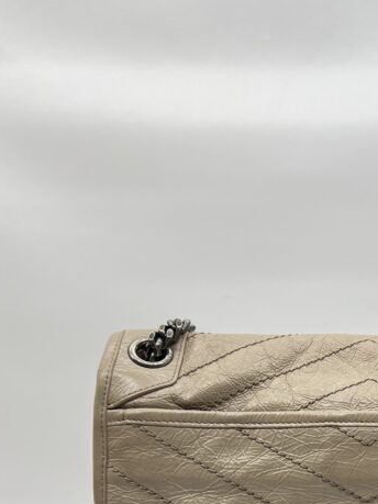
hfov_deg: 24.3
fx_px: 845
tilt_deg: -8.0
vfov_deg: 31.4
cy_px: 473
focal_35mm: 58
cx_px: 358
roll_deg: +0.0
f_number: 1.5
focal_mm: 5.7
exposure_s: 1/128
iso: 32
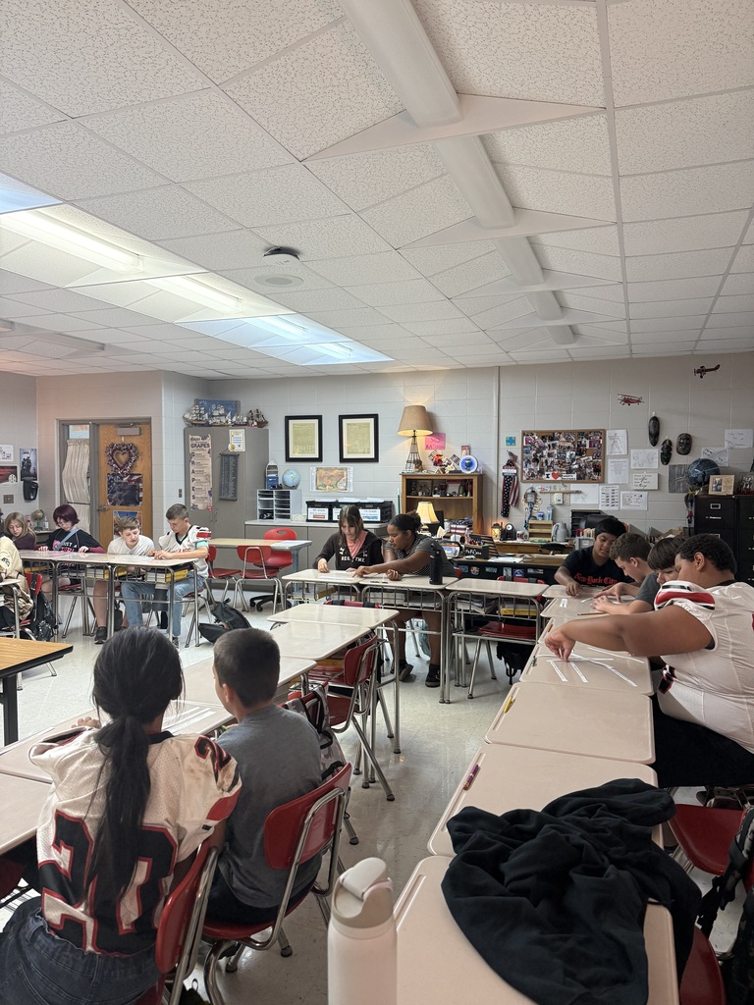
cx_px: 377
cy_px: 502
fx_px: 697
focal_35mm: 24
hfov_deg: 56.8
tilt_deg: -2.1
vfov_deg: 71.6
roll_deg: -0.3
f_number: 1.78
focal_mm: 6.76
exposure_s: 1/120
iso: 250
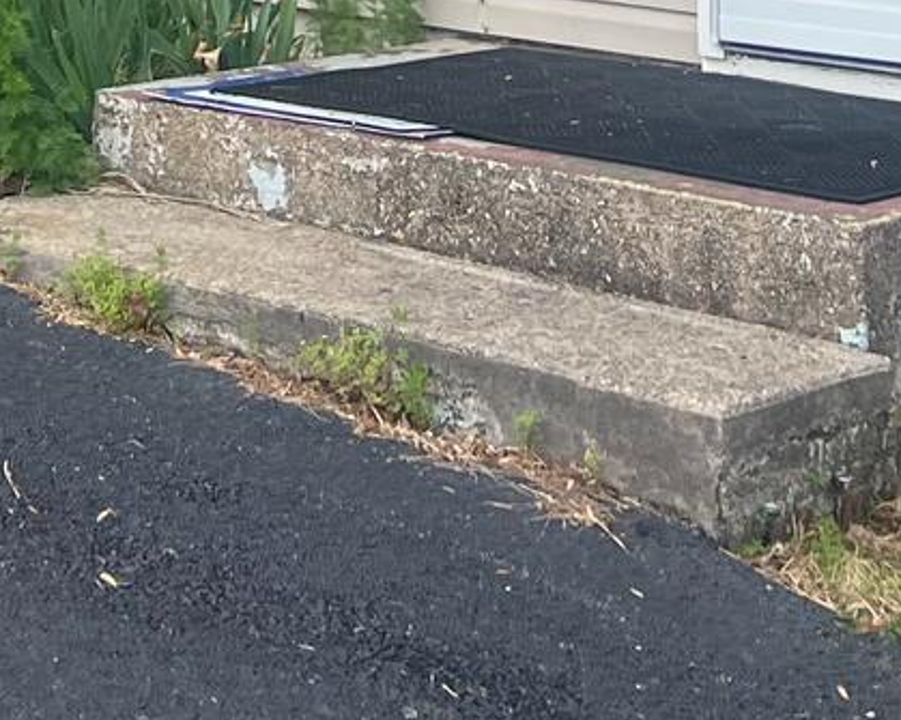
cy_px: -604
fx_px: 3306
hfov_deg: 15.5
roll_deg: -2.5
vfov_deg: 11.5
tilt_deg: +5.9
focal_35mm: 124
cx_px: 271
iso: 50
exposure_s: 1/1621
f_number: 1.5
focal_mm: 5.7
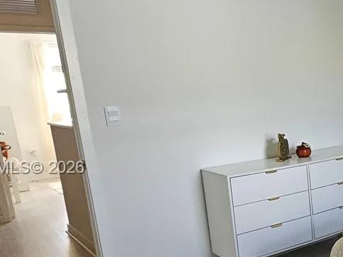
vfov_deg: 33.3
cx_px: 431
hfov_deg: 33.7
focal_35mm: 43
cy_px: 169
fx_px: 426
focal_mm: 2.2
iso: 250
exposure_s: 1/60
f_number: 2.2
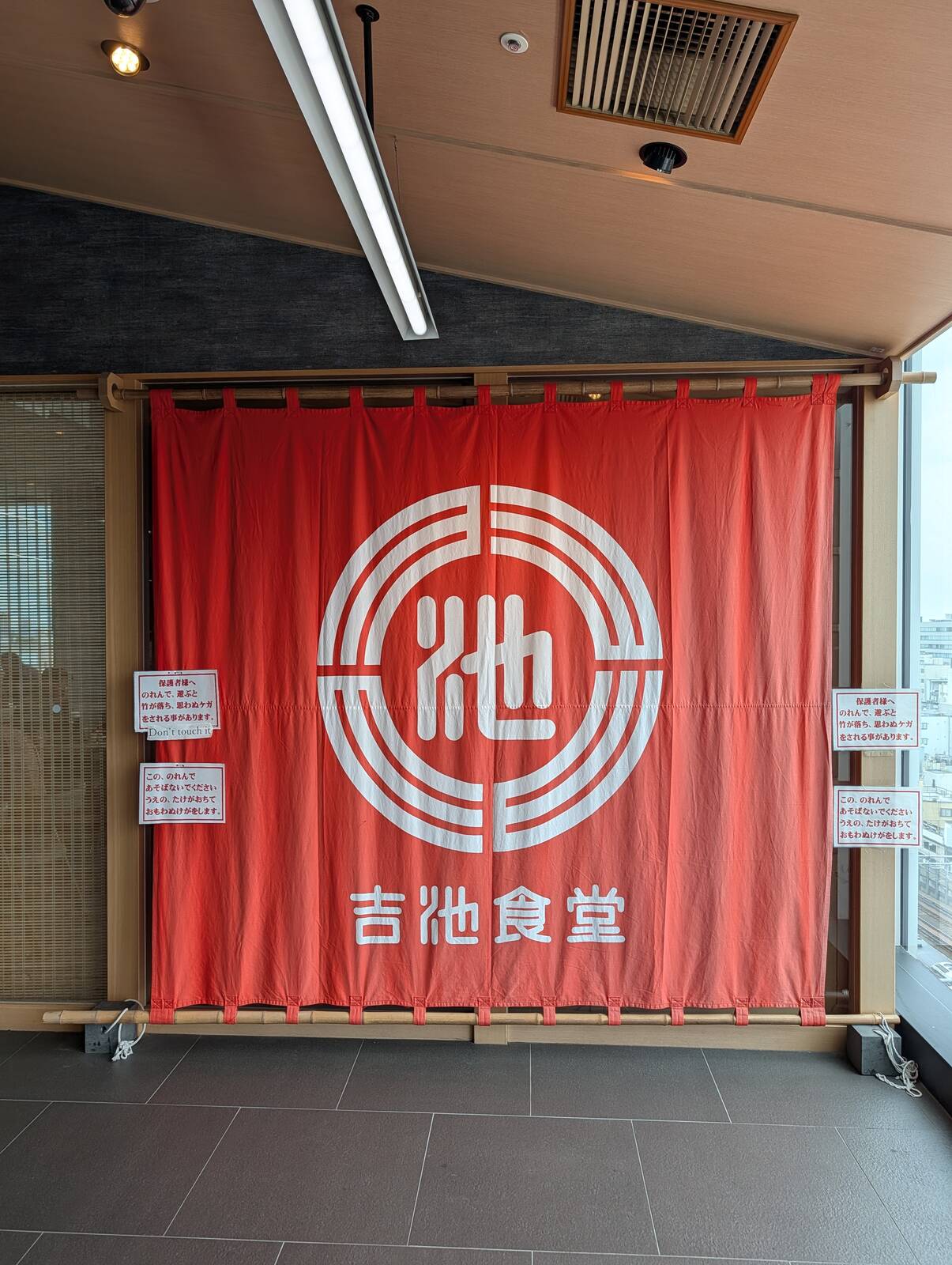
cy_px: 632
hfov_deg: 56.9
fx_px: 878
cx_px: 476
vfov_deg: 71.5
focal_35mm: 24
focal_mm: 6.9
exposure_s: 1/309
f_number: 1.68
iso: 24
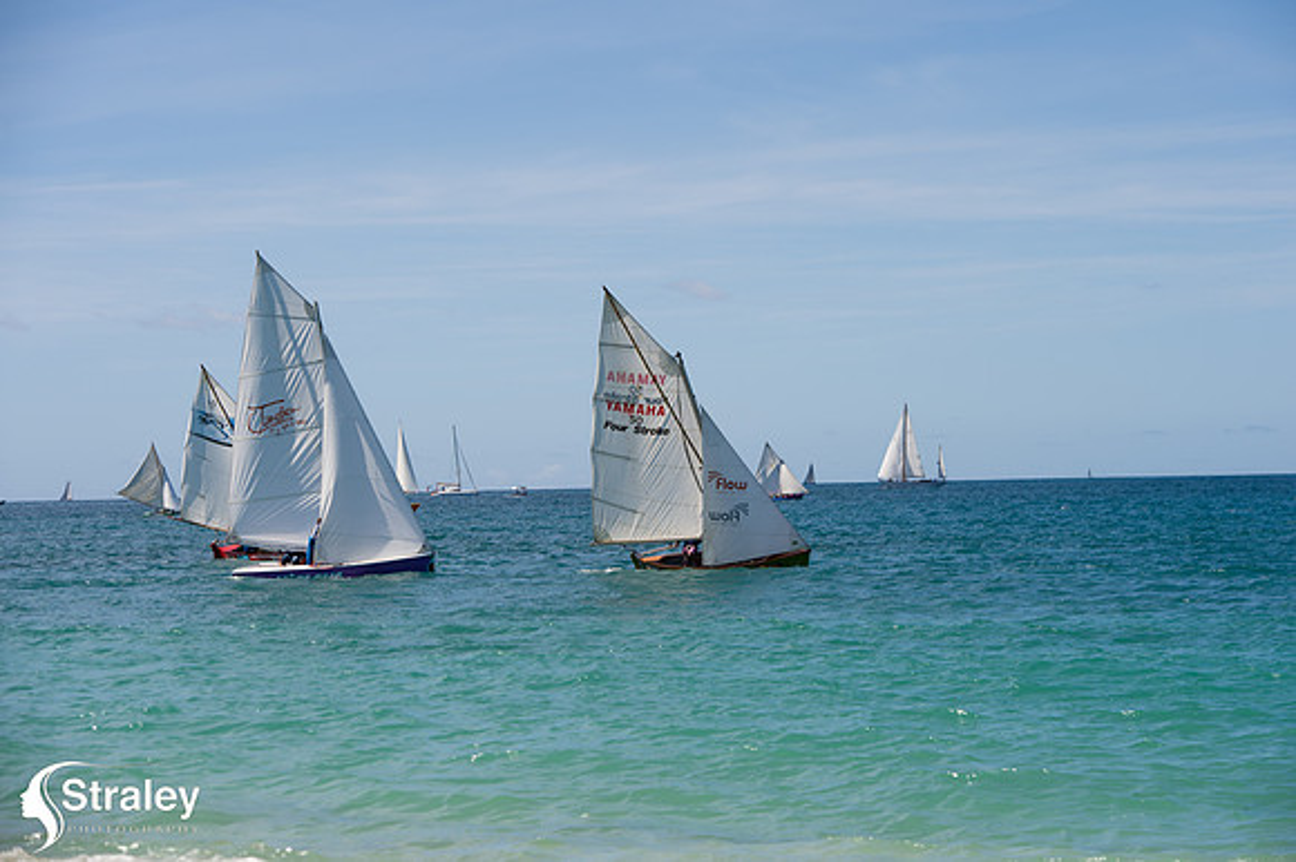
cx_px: 648
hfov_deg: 18.3
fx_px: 4030
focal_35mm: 112
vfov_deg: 12.2
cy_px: 431
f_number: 8
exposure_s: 1/500
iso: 100
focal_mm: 112
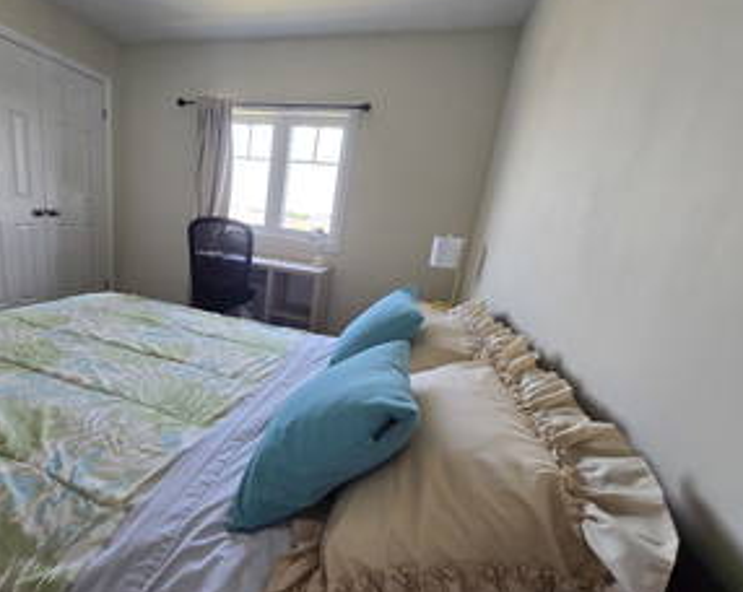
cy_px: 314
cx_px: 296
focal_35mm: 16
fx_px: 351
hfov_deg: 91.9
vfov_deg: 80.2
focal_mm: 1.7
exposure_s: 1/60
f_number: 2.2
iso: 160
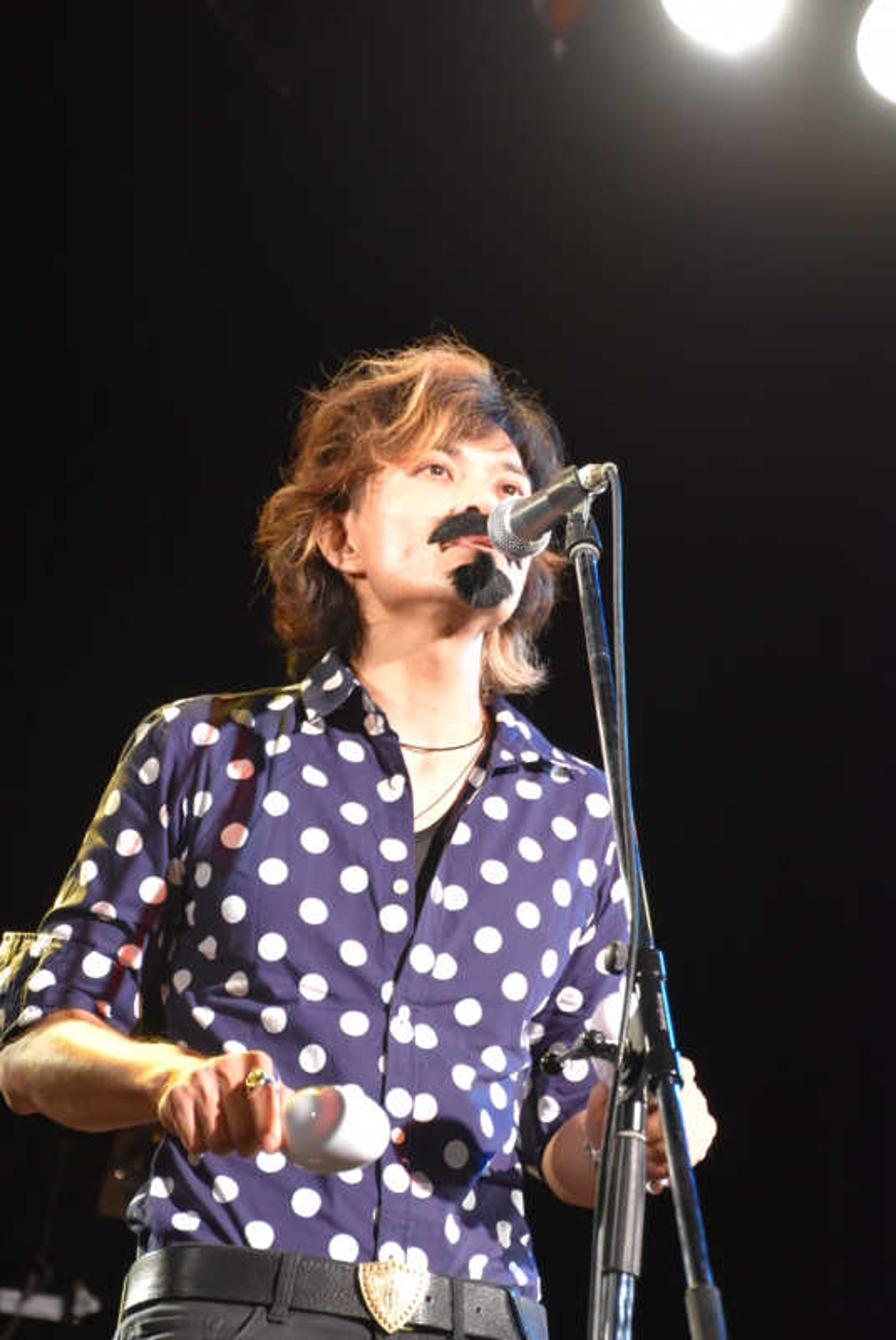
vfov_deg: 15.9
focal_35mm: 129
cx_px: 448
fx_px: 4805
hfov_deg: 10.7
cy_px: 670
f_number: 5.6
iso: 1800
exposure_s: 1/60
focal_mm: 86
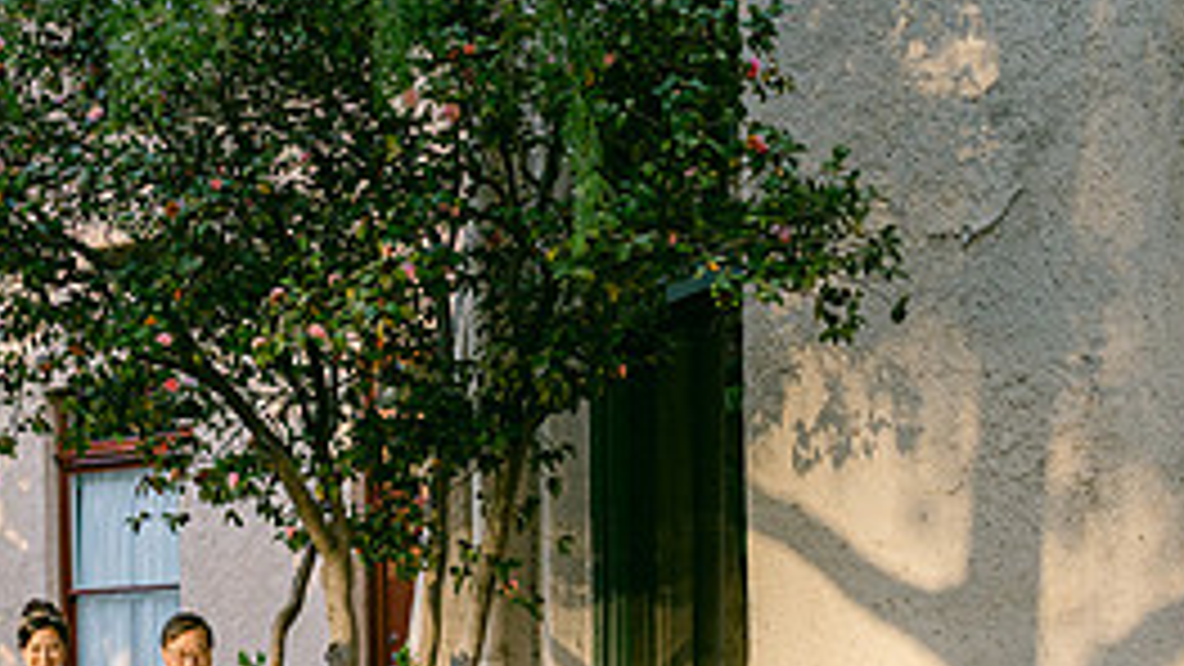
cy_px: 716
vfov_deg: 14.4
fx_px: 2575
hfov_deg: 25.0
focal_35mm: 82
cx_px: 72
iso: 1000
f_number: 1.4
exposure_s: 1/2500
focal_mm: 35
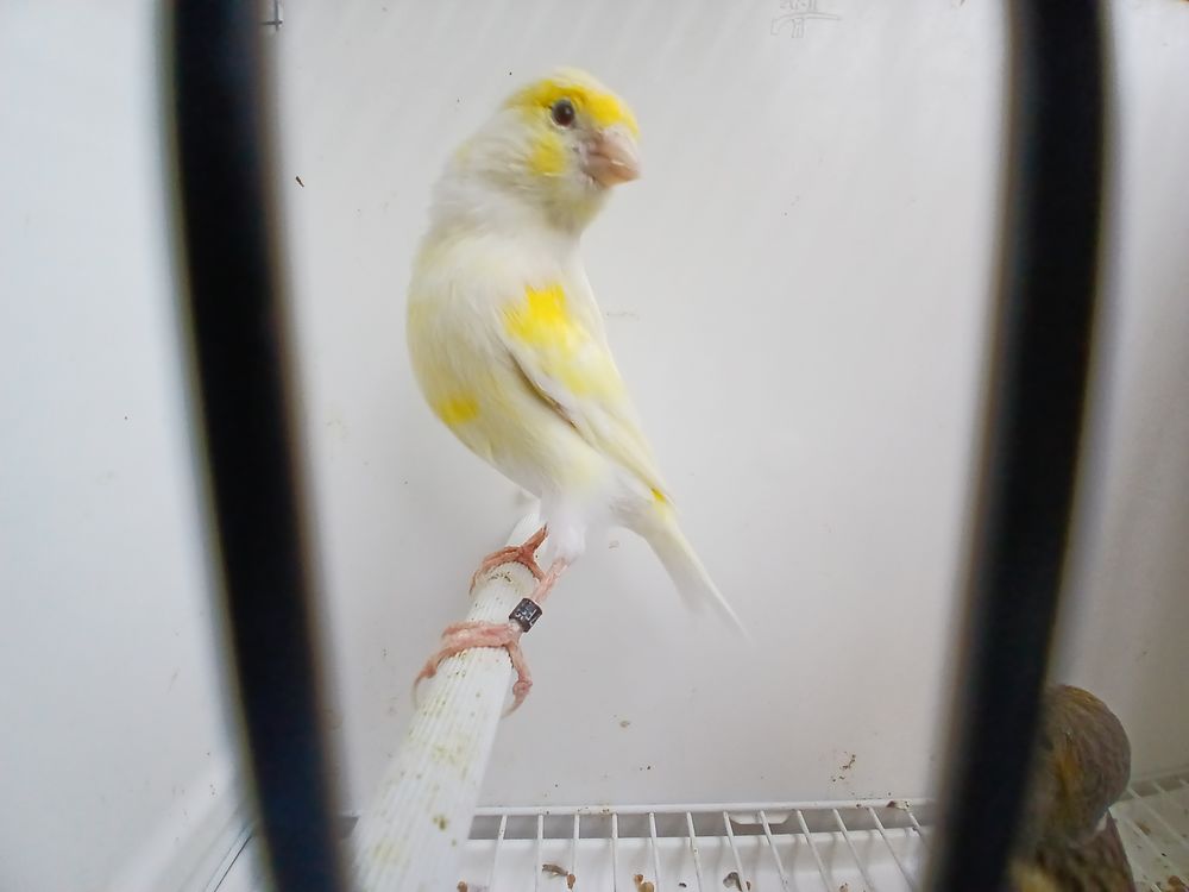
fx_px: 584
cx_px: 594
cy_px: 446
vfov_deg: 74.7
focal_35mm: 17
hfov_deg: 91.0
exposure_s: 1/100
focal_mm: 1.4
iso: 100
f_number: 2.2
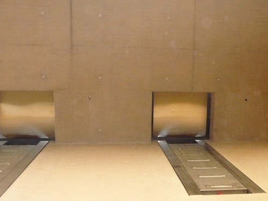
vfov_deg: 36.0
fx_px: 310
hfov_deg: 46.6
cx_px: 156
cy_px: 108
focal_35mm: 40
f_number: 3.3
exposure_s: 1/30
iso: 800
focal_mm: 4.7
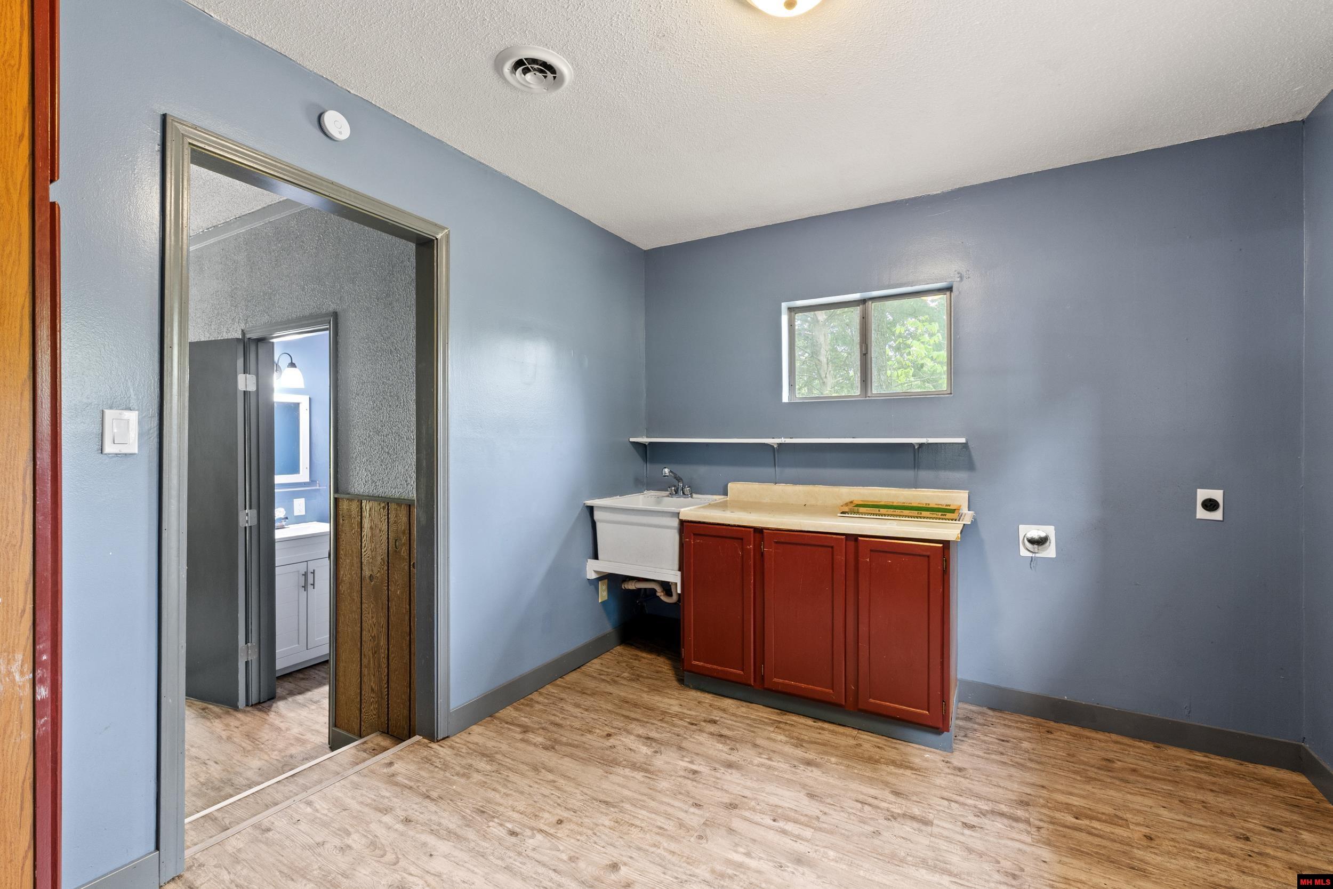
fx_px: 555
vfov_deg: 77.3
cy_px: 444
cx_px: 666
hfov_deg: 100.4
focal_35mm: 15
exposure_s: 1/1.25
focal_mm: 10
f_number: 7.1
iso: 400
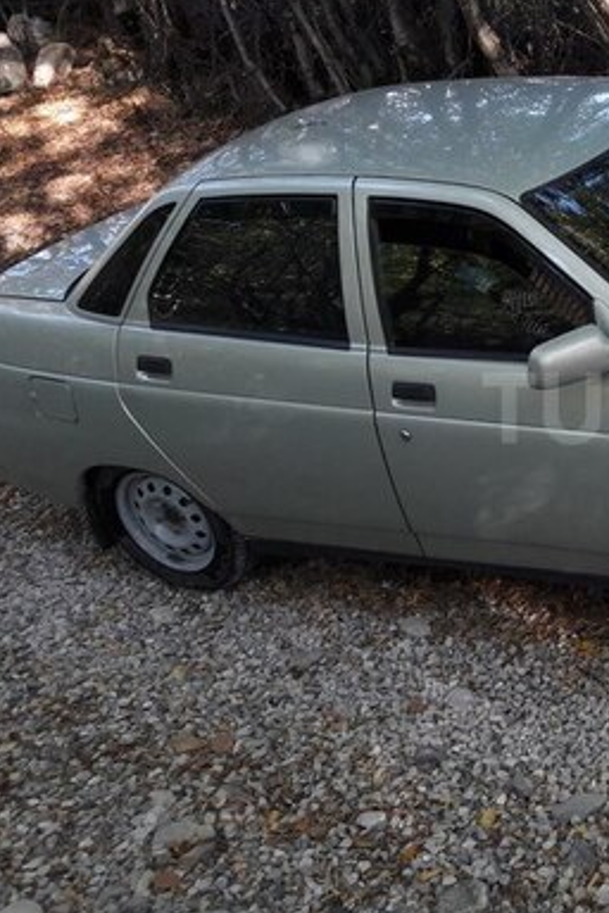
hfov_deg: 24.5
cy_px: 408
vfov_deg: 39.6
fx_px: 1269
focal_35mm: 50
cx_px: 726
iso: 80
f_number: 1.9
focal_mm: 3.7
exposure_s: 1/100
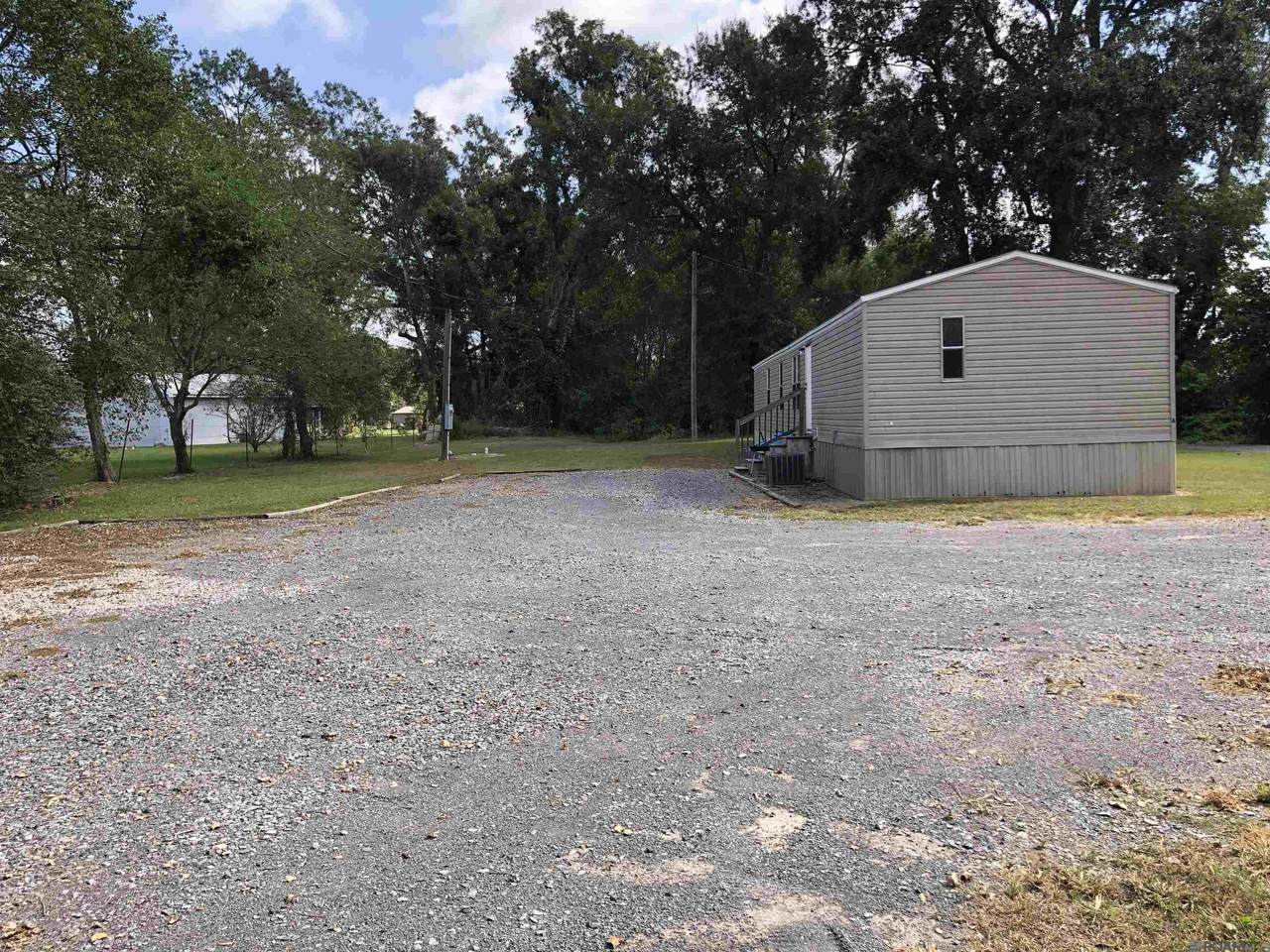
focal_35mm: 28
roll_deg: +1.5
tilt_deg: -3.1
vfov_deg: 49.7
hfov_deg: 63.4
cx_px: 635
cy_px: 476
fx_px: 1027
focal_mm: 3.99
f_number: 1.8
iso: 20
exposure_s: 1/648
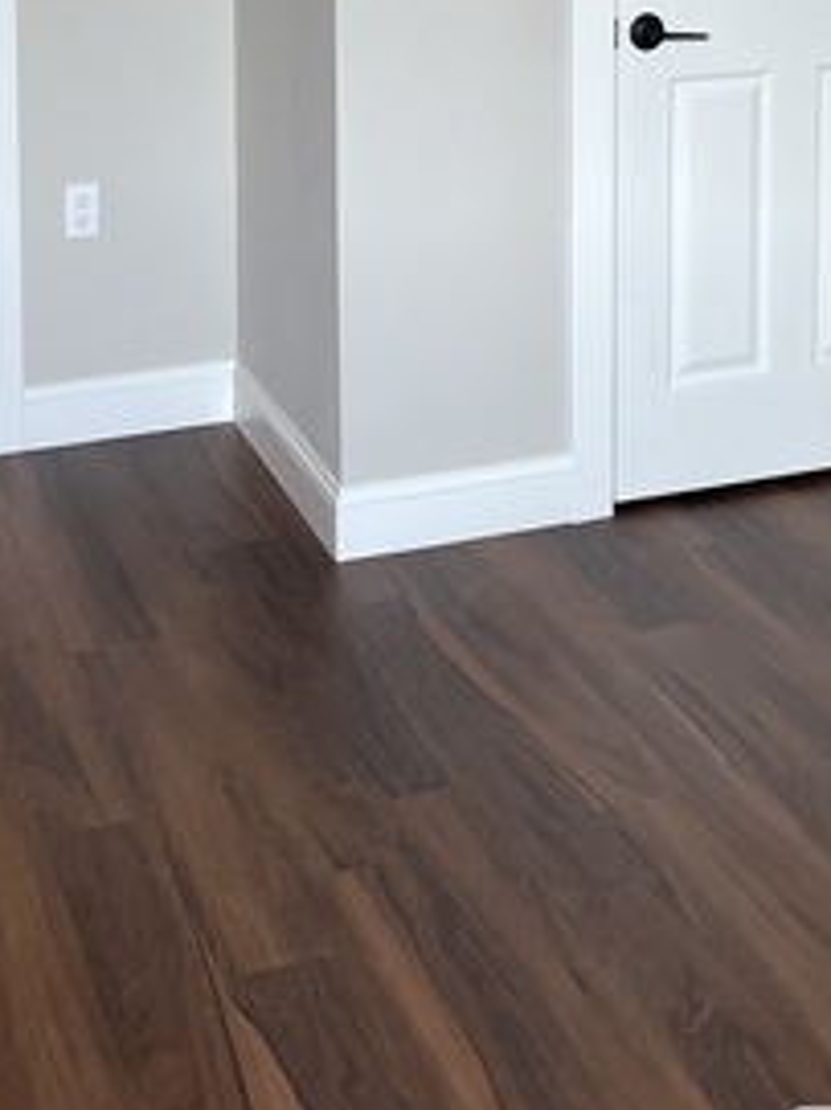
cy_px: -96
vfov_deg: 27.8
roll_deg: +0.0
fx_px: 2050
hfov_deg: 22.9
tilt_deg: -7.0
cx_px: 426
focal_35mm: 64
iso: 100
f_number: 1.5
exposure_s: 1/121
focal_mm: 5.7
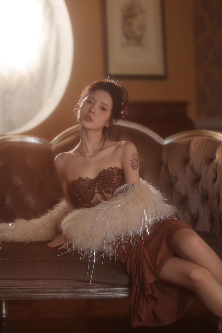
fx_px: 786
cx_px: 111
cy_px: 166
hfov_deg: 16.1
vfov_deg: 23.9
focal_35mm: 85
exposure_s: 1/160
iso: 250
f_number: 1.2
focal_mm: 85
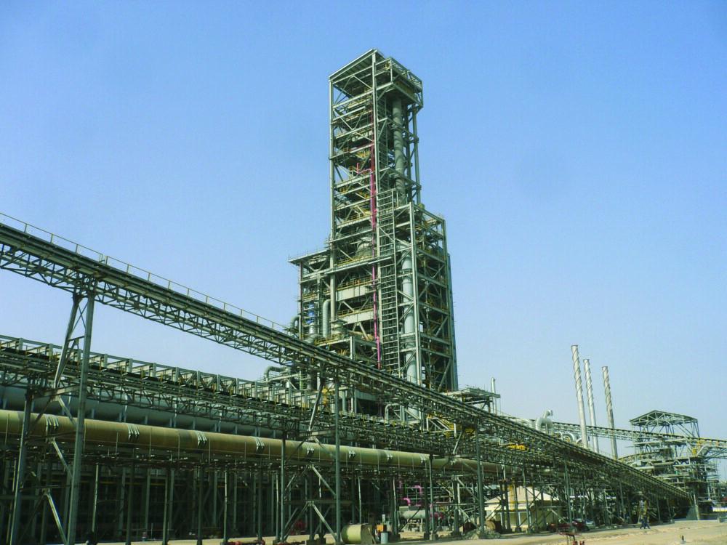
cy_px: 272
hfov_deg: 52.6
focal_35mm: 35
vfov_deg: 40.7
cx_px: 364
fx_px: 735
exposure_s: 1/500
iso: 100
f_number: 5.6
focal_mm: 5.8
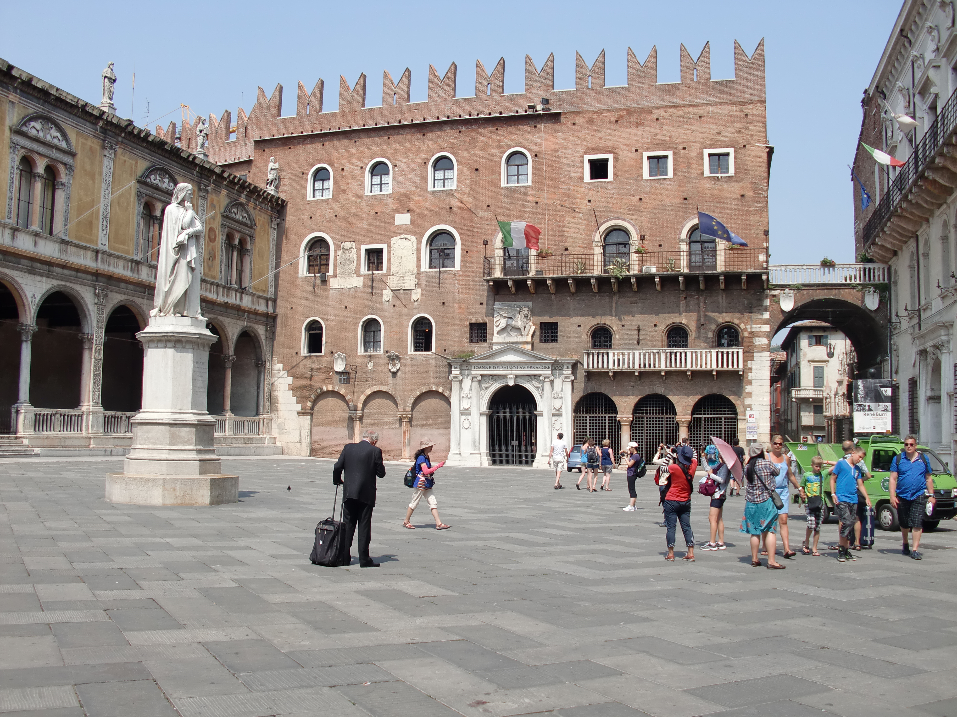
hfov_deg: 51.4
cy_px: 358
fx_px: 995
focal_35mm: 36
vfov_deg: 39.7
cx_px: 478
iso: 64
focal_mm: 6.3
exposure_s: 1/160
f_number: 7.9
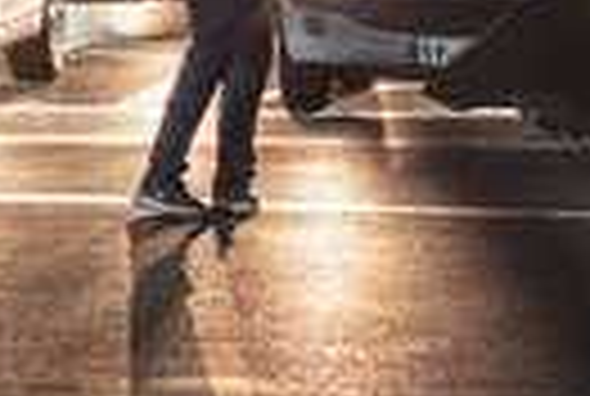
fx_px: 10431
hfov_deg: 3.2
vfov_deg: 2.2
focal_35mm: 635
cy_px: -567
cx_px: 185
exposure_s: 1/80
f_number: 2.8
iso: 4000
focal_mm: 68.7
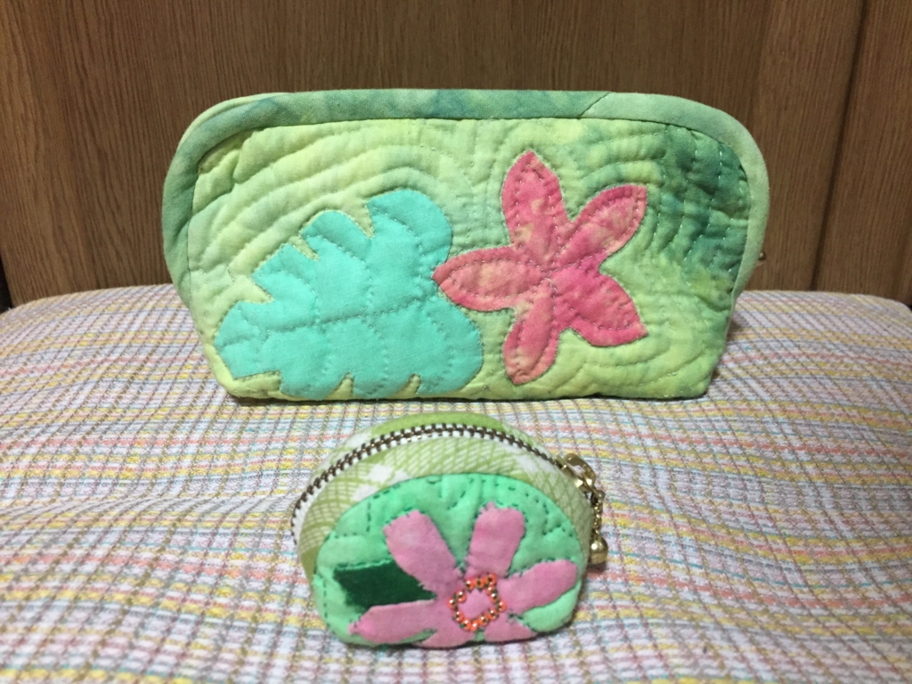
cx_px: 456
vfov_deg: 48.2
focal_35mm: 29
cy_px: 342
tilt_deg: -24.7
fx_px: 764
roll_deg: +1.0
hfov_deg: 61.7
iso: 160
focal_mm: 4.15
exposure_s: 1/30
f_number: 2.2
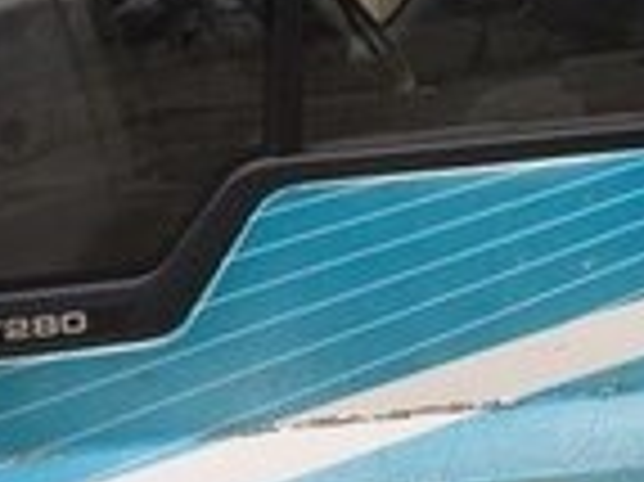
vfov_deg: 11.0
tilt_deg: -5.8
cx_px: 1139
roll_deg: +1.8
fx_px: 2491
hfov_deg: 13.3
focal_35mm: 134
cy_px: 34
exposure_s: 1/399
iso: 32
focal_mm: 4.15
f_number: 2.2
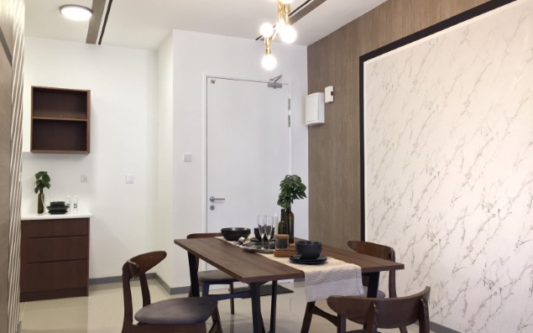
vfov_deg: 40.6
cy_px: 168
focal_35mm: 31
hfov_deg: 61.2
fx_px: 450
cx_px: 265
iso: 64
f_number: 2.2
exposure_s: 1/33
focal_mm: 4.15
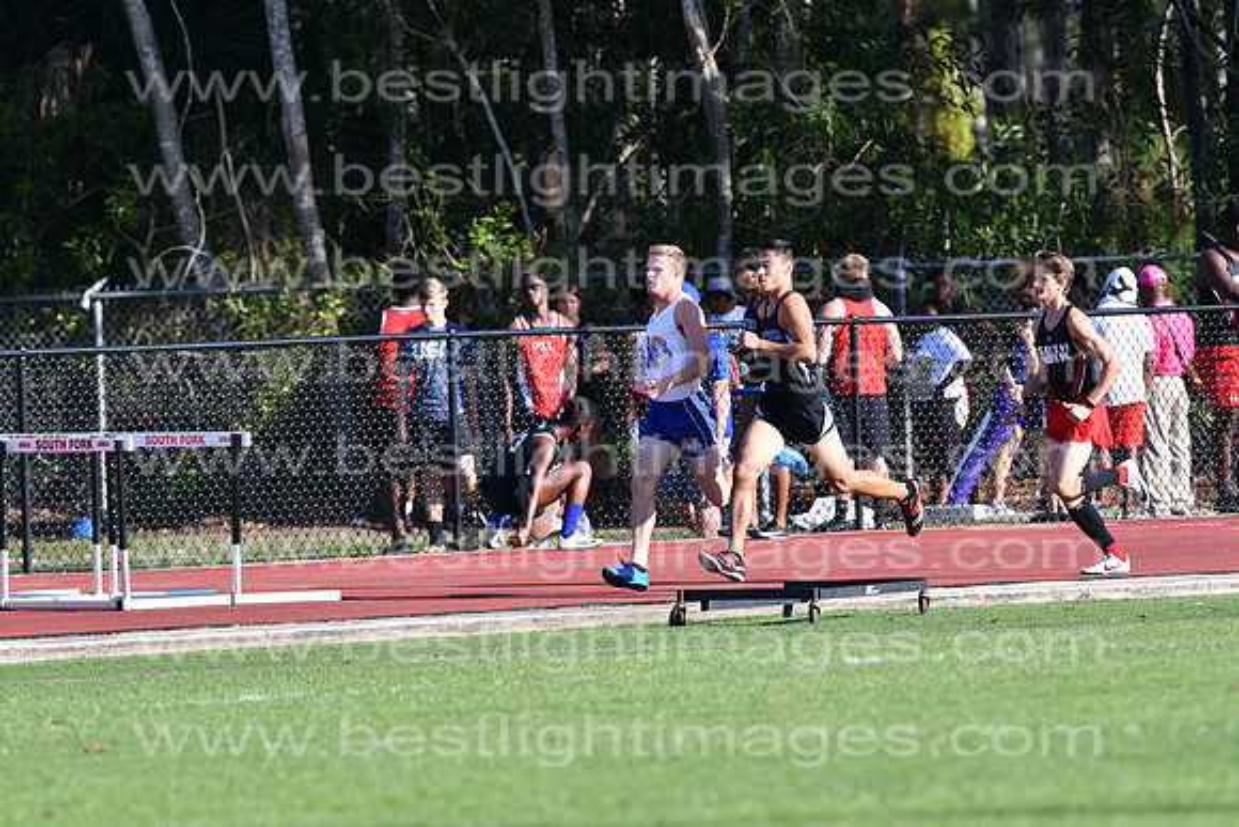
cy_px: 414
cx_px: 620
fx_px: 15490
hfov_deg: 4.6
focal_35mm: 450
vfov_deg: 3.1
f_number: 5.6
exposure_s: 1/1250
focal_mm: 300
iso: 320
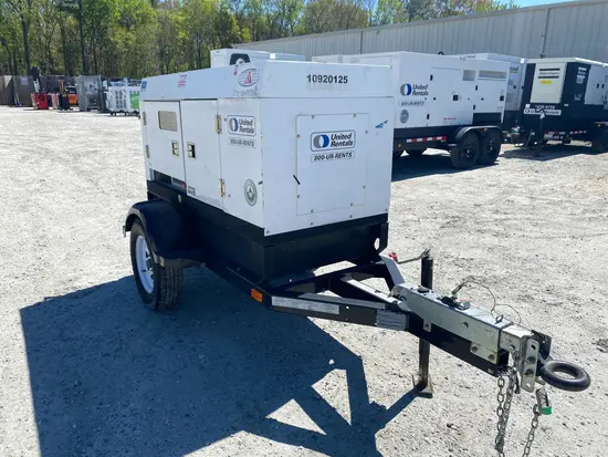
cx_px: 304
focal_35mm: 26
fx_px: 457
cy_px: 228
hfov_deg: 67.3
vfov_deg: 53.1
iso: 32
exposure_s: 1/3497
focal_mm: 4.25
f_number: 1.8
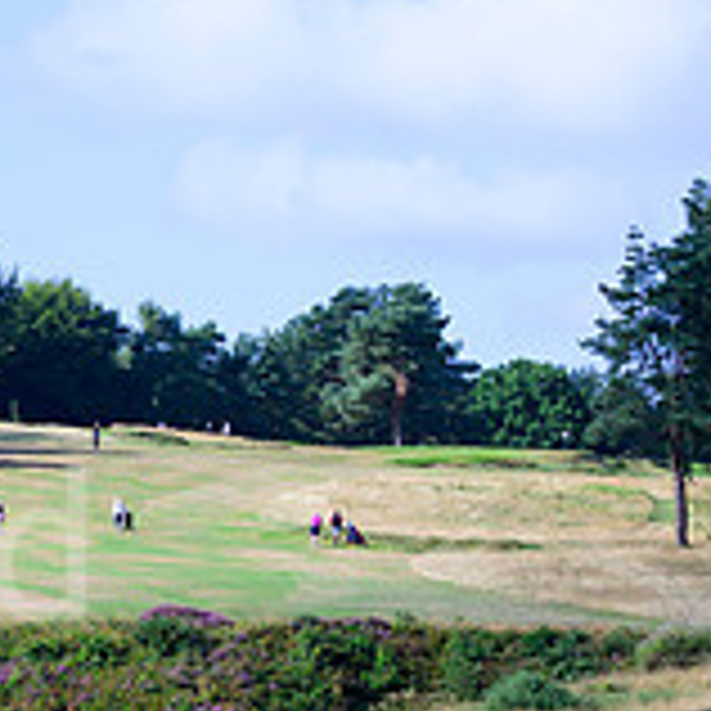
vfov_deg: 7.3
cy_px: 587
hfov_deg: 7.1
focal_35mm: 241
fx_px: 5600
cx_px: -486
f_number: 6.3
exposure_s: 1/400
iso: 160
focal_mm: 77
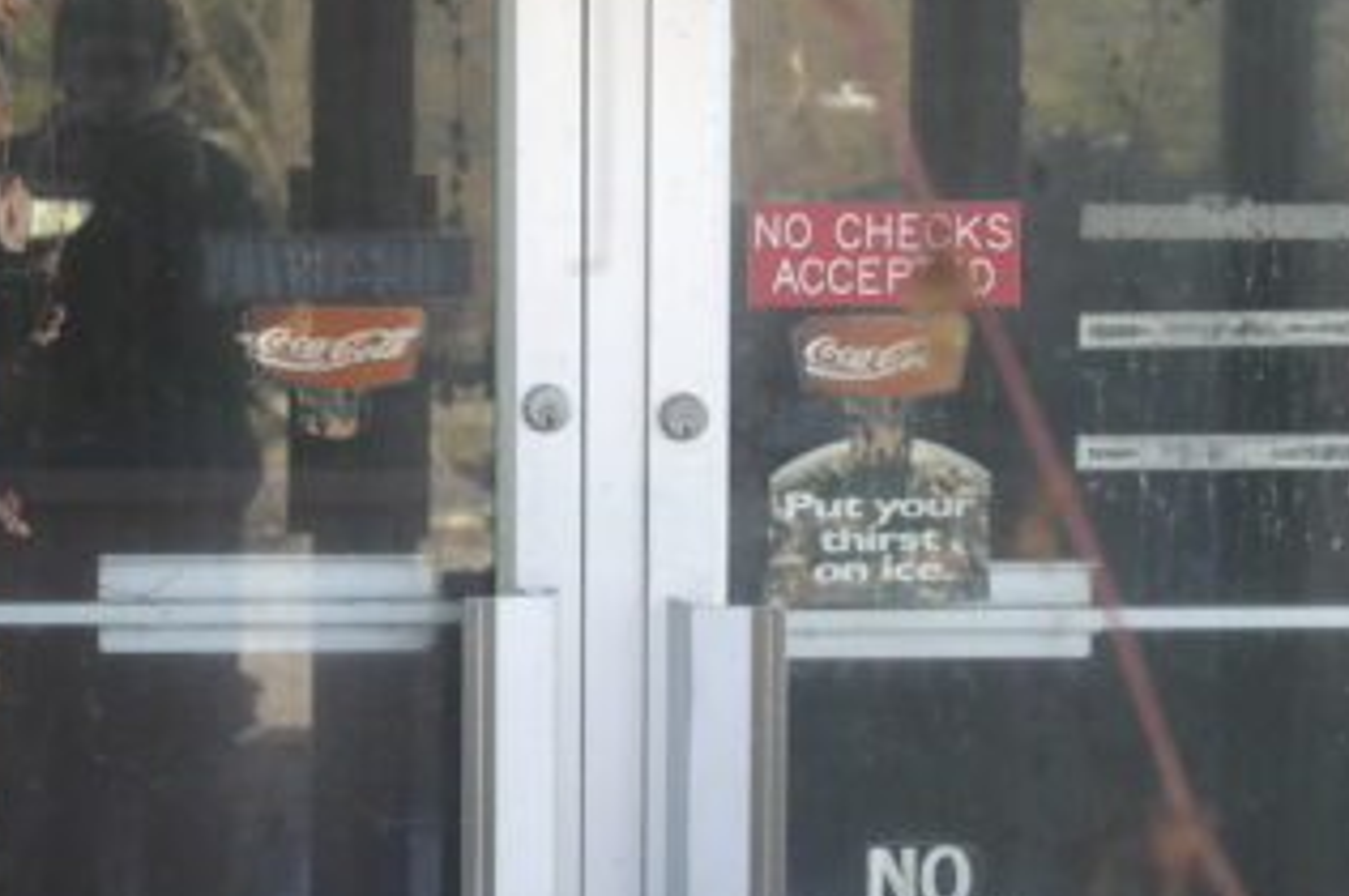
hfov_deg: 27.0
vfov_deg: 18.5
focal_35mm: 73
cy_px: 243
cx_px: 218
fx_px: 2733
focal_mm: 20
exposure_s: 1/80
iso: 200
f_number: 3.5
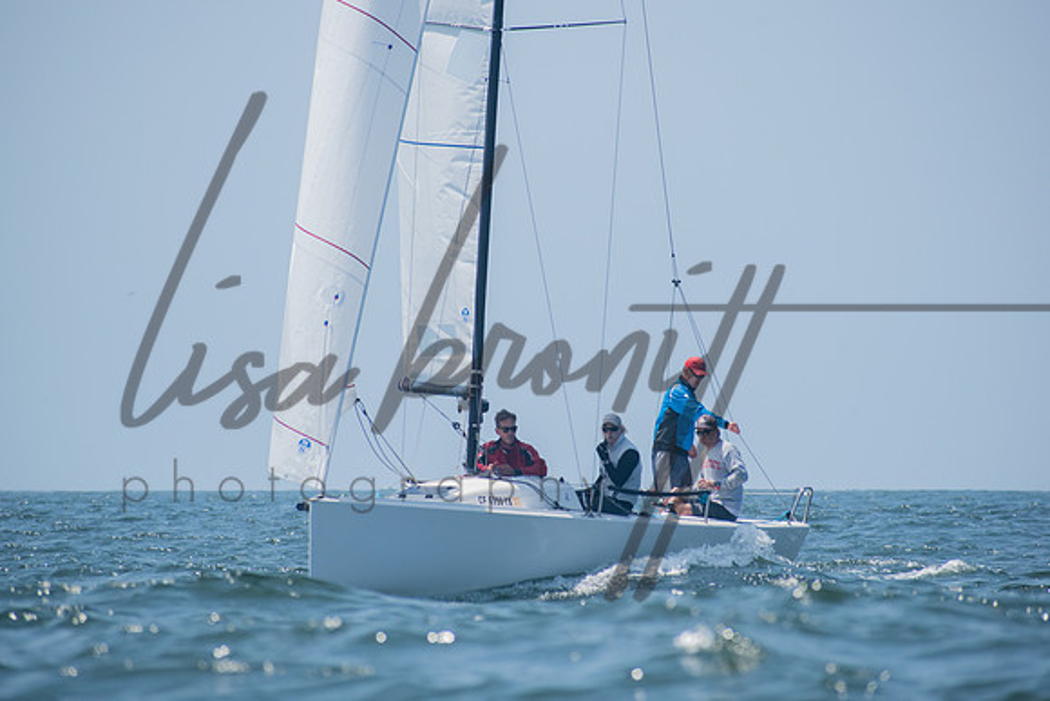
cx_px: 536
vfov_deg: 3.8
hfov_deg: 5.7
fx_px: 10454
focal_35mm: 358
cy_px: 350
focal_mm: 230
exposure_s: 1/1000
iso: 400
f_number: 8
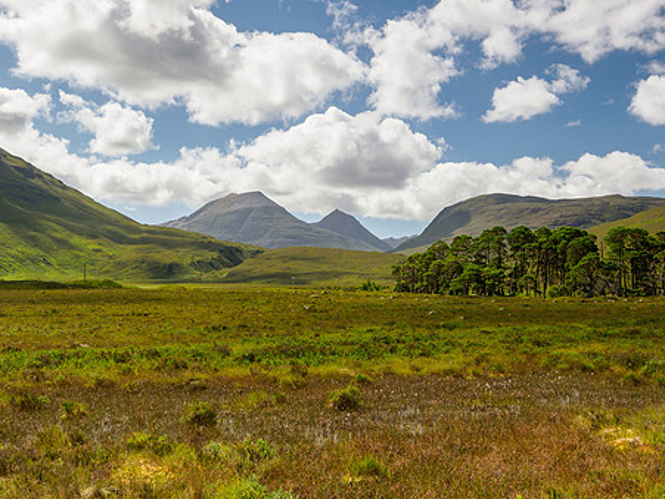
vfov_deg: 39.5
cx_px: 382
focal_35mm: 36
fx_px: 691
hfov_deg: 51.2
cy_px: 292
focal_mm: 14
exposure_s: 1/80
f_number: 7.1
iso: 200
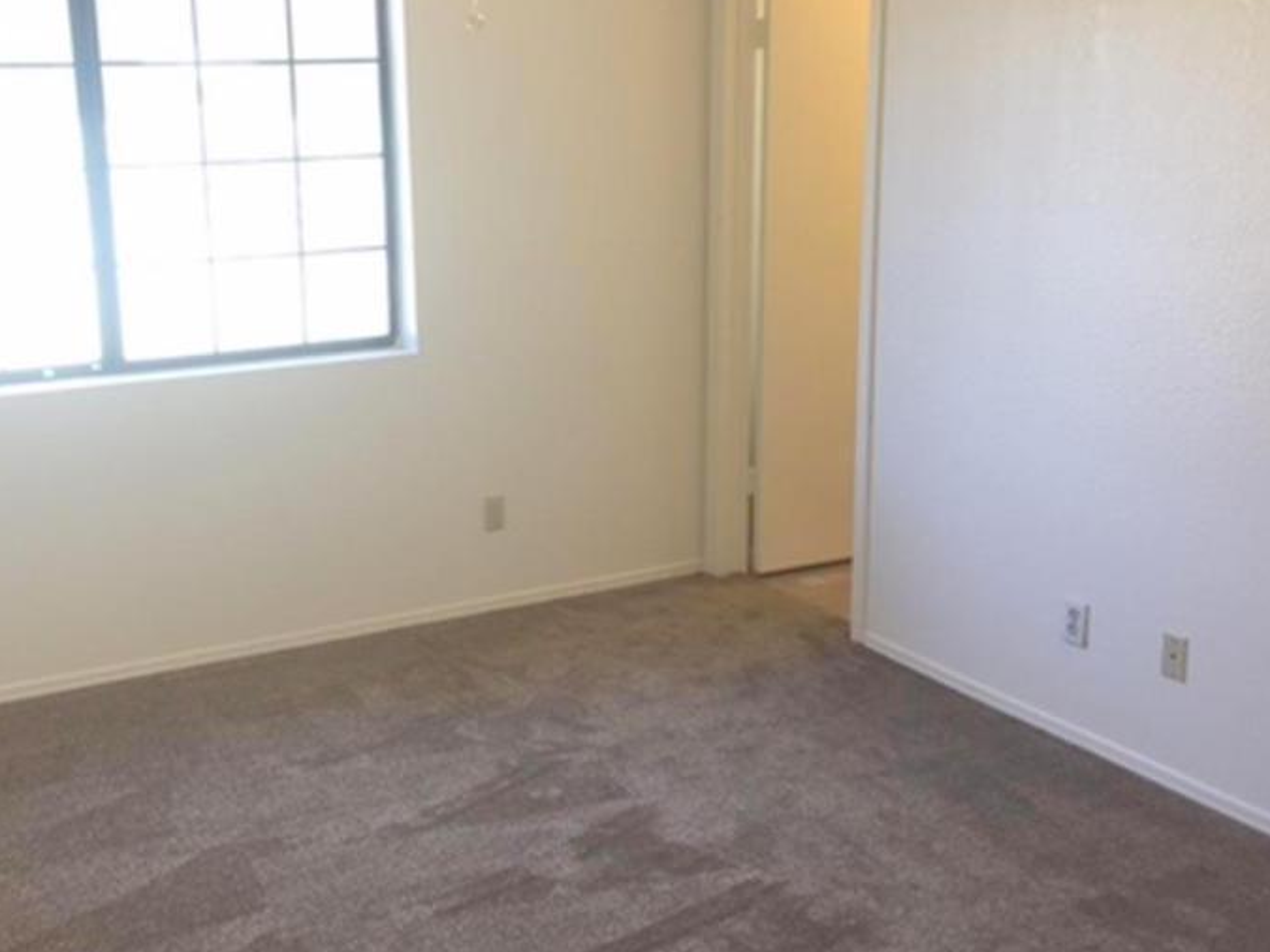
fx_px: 1614
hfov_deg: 42.8
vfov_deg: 32.9
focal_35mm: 44
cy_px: 476
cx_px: 523
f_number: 2.2
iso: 25
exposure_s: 1/30
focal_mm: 4.15
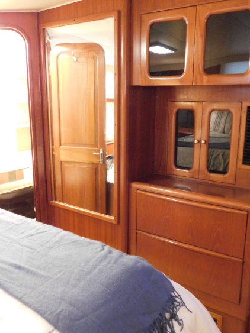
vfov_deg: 56.8
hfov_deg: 44.1
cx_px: 129
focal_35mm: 32
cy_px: 167
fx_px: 308
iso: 800
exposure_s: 1/8
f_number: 3.2
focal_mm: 5.3
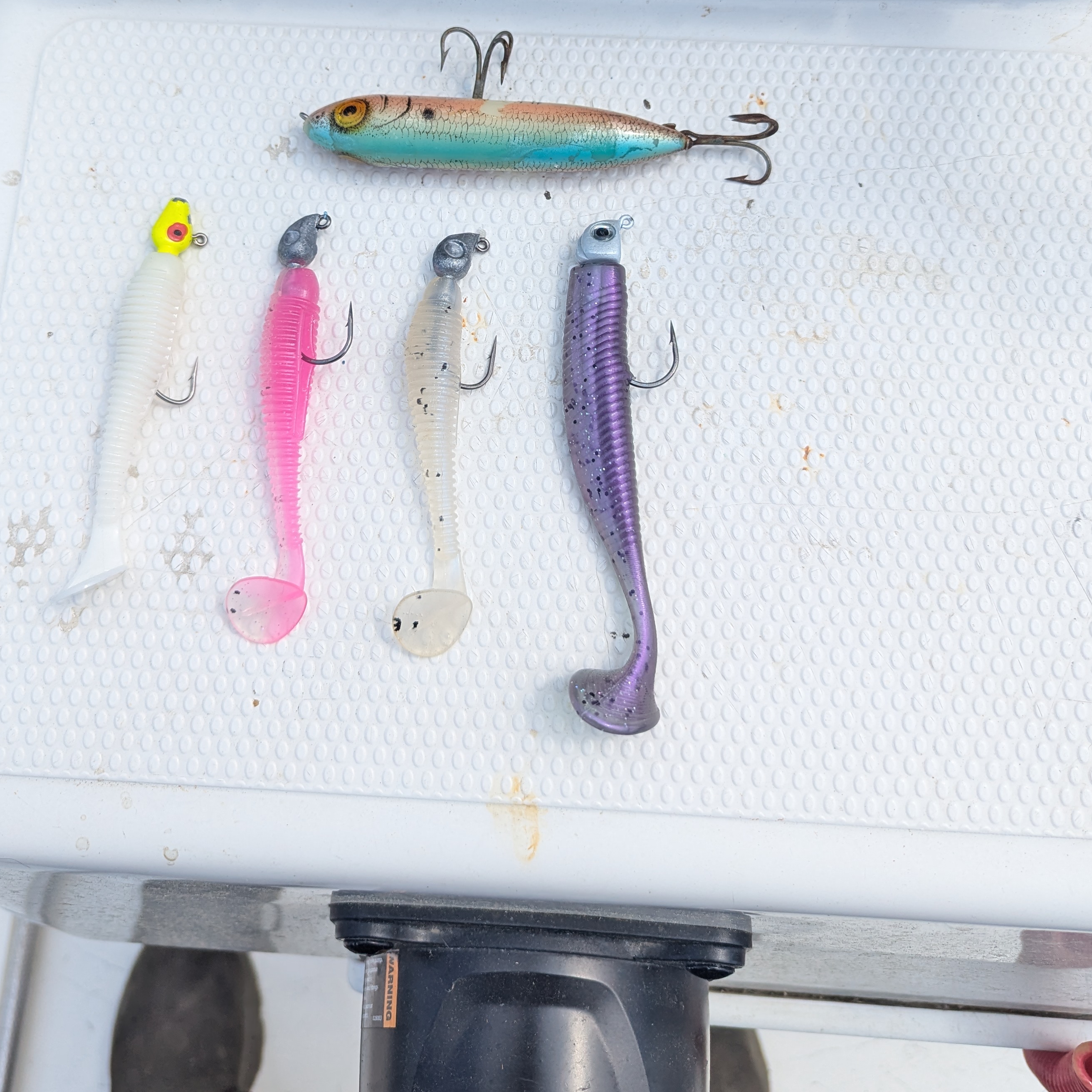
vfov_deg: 47.9
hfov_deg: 49.7
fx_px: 1178
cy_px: 279
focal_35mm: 33
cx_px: 486
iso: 101
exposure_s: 1/3058
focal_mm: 6.81
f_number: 1.85
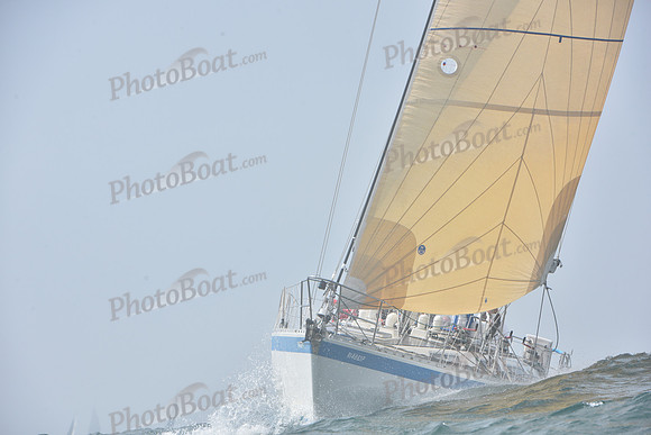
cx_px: 326
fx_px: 3617
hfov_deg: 10.3
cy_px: 218
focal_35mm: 200
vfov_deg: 6.9
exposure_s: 1/800
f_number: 11
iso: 320
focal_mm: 200
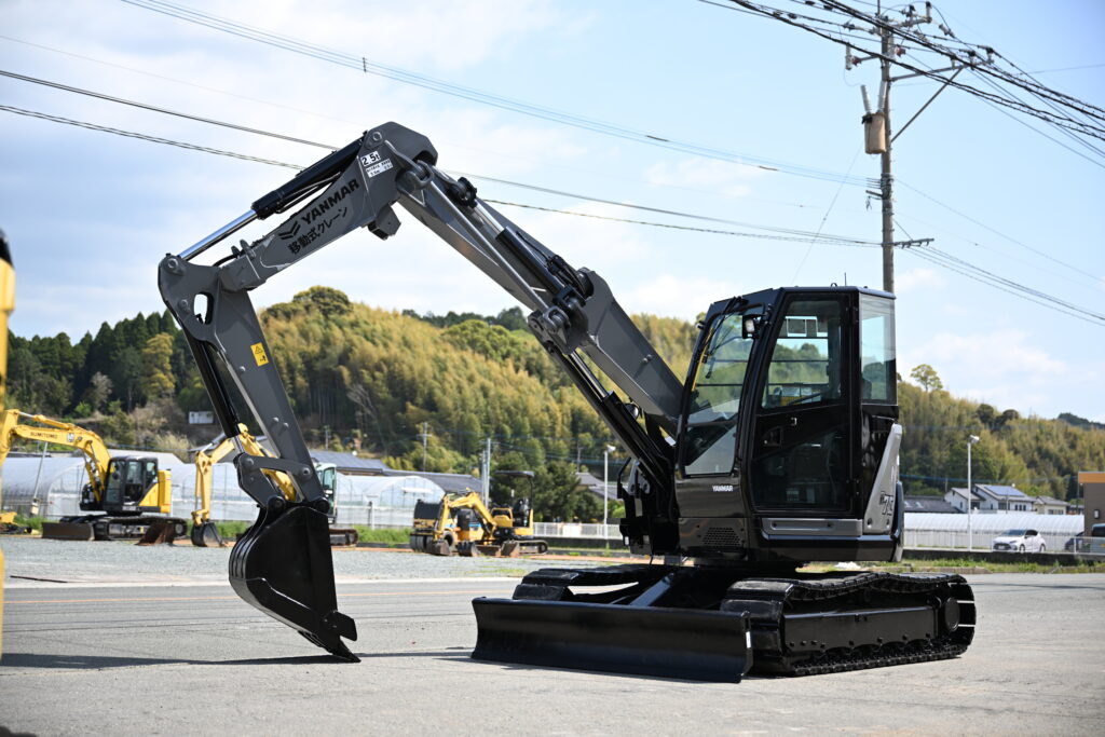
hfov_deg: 40.3
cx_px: 552
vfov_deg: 27.5
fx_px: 1504
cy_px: 368
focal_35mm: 49
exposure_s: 1/800
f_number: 2.8
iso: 64
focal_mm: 49
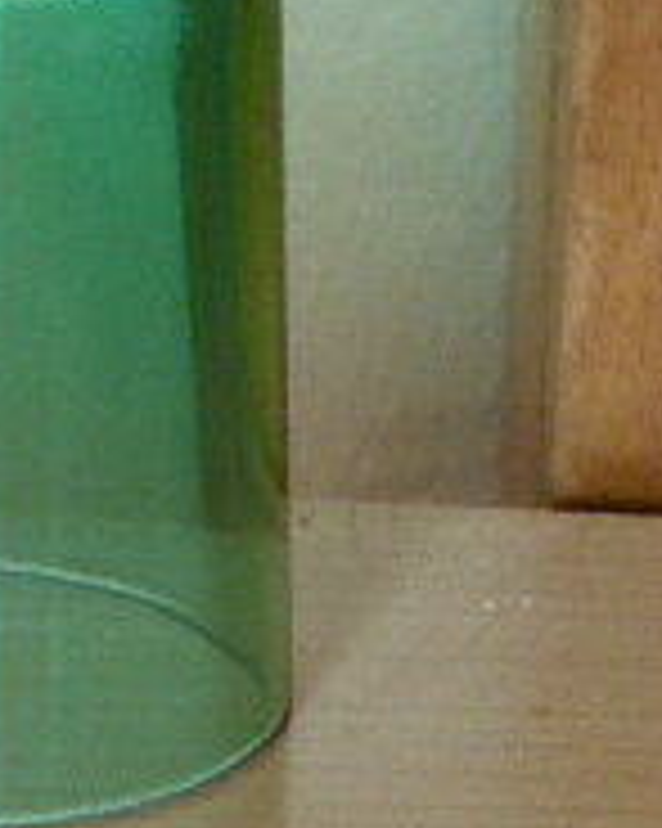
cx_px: -329
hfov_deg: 2.2
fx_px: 17158
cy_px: 410
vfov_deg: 2.8
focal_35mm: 700
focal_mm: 33.3
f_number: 5.5
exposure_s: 1/60
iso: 400
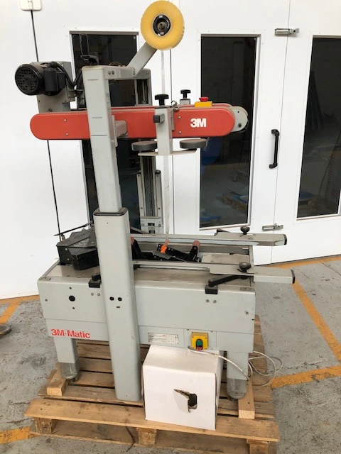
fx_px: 368
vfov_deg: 63.4
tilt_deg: -17.2
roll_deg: +0.6
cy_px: 227
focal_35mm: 28
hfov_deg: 49.7
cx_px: 170
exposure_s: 1/120
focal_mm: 3.99
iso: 40
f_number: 1.8
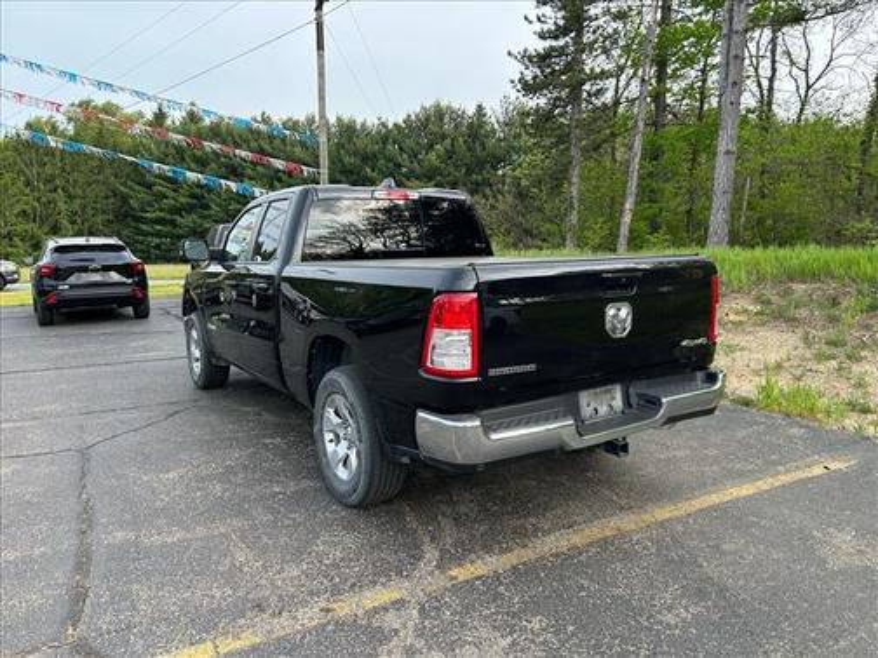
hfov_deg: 67.3
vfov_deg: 53.1
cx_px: 439
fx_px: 659
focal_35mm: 26
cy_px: 329
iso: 50
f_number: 1.5
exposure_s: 1/617
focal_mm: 5.7
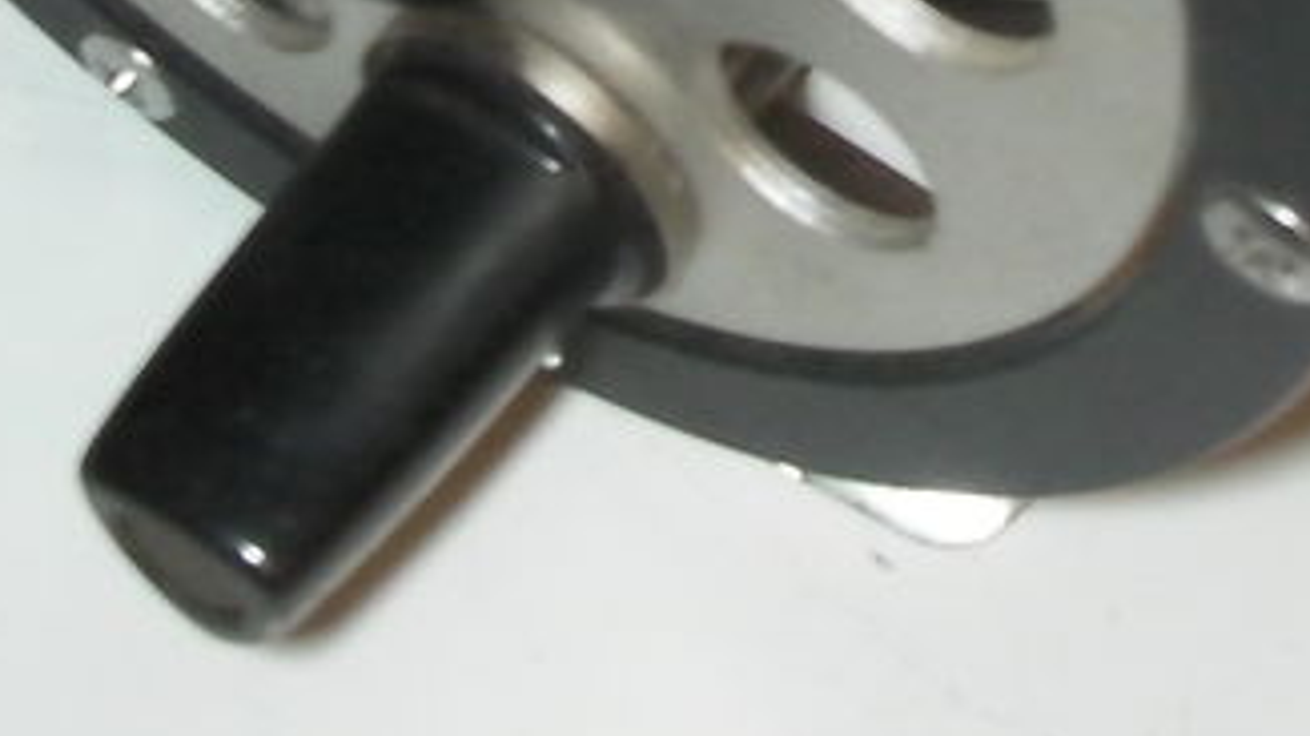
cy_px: -402
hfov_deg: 16.9
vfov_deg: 9.3
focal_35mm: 127
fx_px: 4409
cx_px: 892
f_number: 5.6
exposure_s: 1/30
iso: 200
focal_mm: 6.3
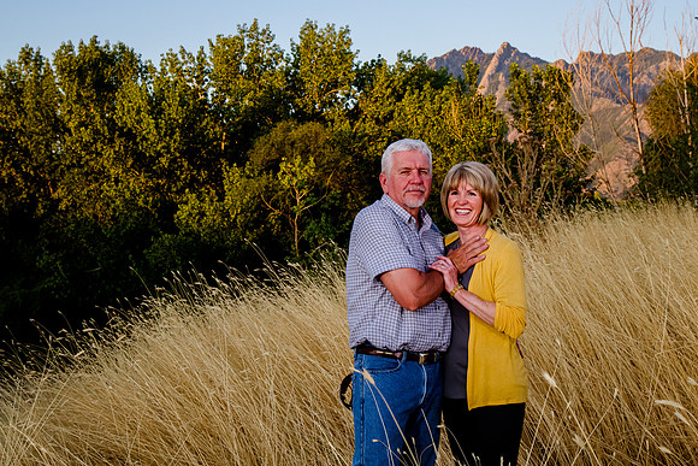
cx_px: 349
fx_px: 1204
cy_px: 177
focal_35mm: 62
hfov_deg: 32.3
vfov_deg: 21.8
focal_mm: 50
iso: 800
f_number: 10
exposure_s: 1/250
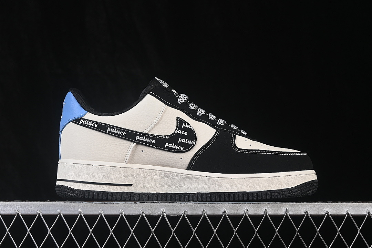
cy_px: 124
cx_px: 186
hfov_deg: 27.0
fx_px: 775
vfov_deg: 18.2
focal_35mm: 75
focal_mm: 50
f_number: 8
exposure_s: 1/80
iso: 160
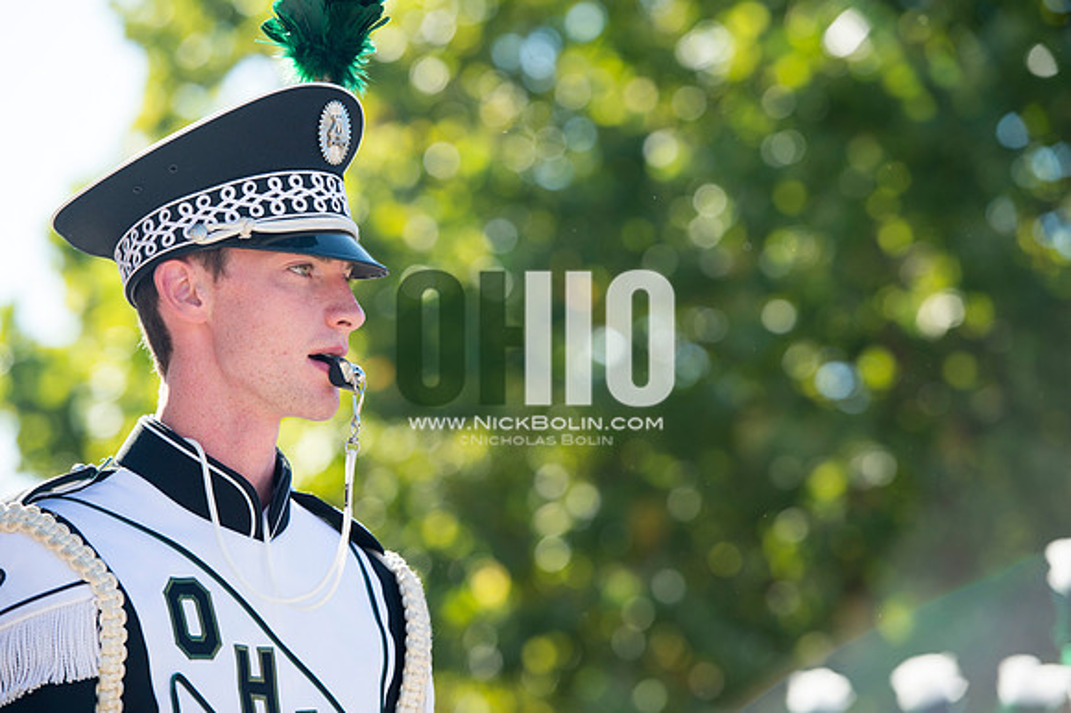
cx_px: 536
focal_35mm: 150
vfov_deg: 9.1
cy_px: 356
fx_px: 4460
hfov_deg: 13.7
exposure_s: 1/1000
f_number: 4.5
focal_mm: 150
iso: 200
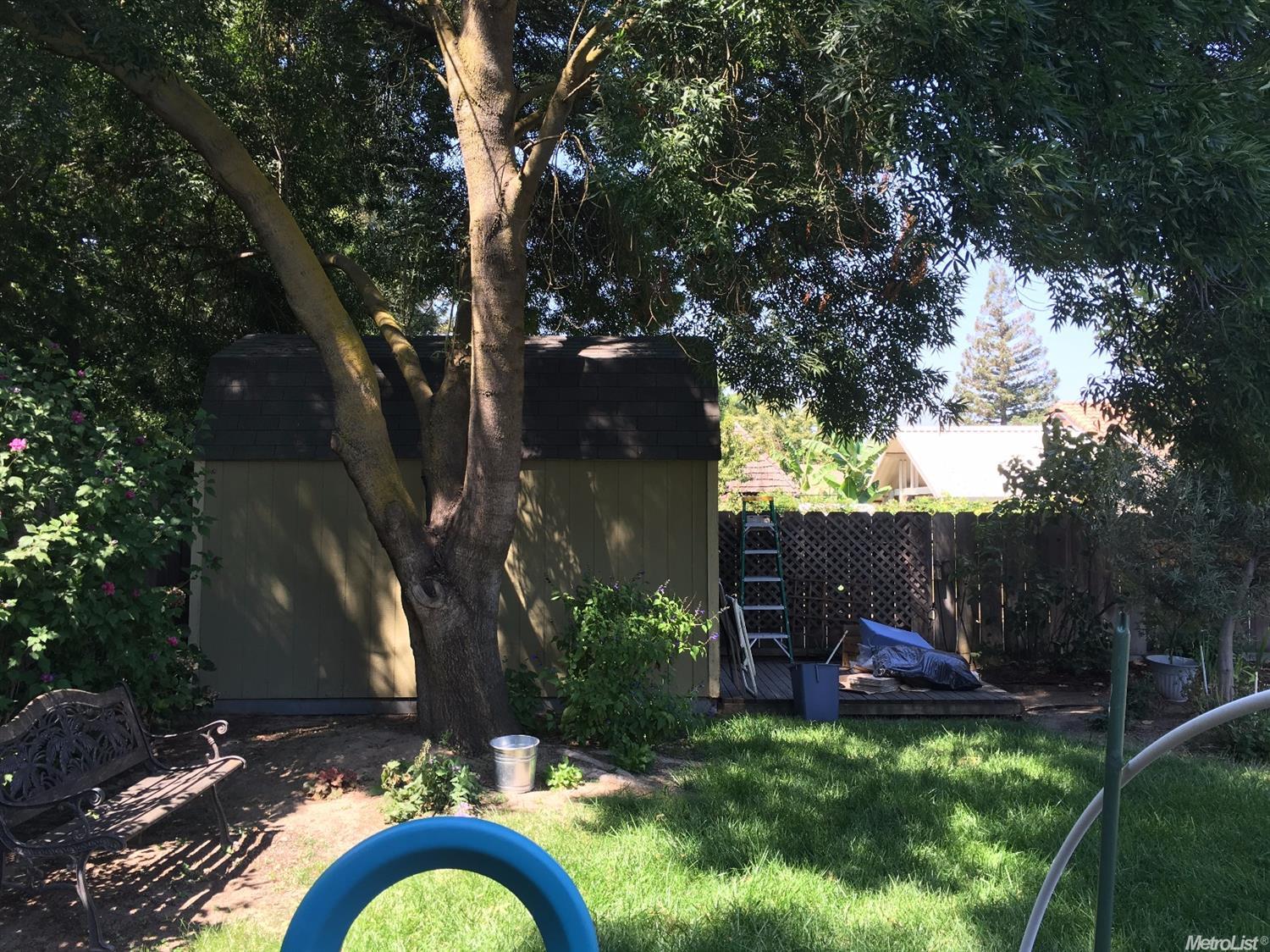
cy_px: 476
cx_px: 635
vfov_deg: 48.2
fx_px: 1064
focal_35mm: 29
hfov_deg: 61.7
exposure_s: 1/185
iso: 25
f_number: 2.2
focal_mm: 4.15
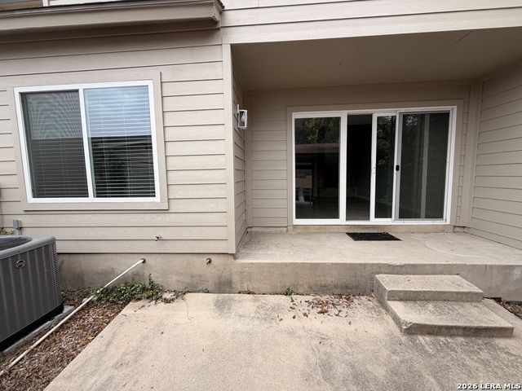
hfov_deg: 102.1
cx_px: 261
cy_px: 196
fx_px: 211
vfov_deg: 85.7
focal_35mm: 14
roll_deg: +0.7
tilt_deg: -4.6
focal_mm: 2.22
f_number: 2.2
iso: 40
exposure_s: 1/225
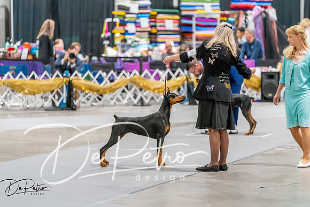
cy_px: 104
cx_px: 155
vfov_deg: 7.5
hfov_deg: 11.2
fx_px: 1585
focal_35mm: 184
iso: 6400
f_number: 2.8
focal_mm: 184
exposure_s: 1/250
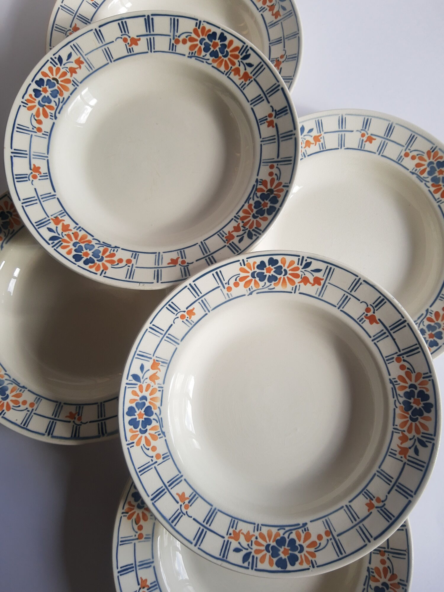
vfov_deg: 67.3
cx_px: 222
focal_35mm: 26
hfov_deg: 53.1
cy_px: 296
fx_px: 445
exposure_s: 1/293
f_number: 1.8
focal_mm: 3.95
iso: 40
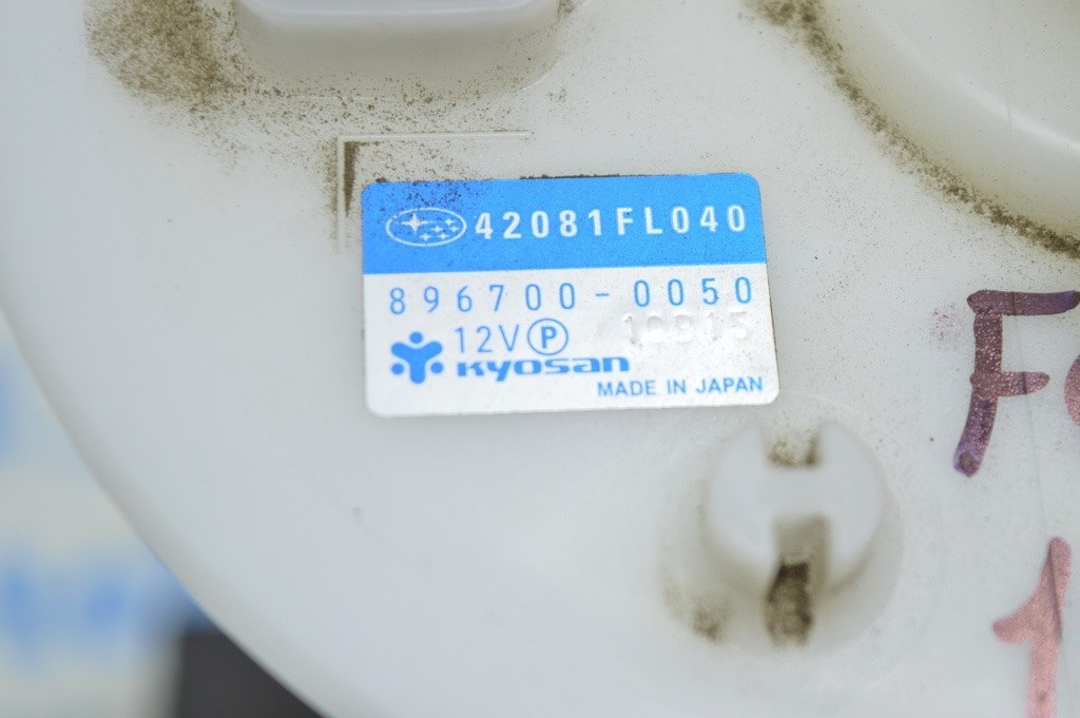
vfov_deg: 16.5
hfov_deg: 24.6
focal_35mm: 82
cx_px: 540
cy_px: 359
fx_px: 2473
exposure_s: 1/40
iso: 400
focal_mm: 55
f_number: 5.6
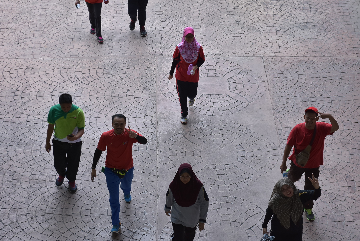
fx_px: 871
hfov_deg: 23.4
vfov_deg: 15.7
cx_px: 180
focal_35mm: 87
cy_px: 120
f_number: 4.5
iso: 400
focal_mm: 58
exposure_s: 1/320
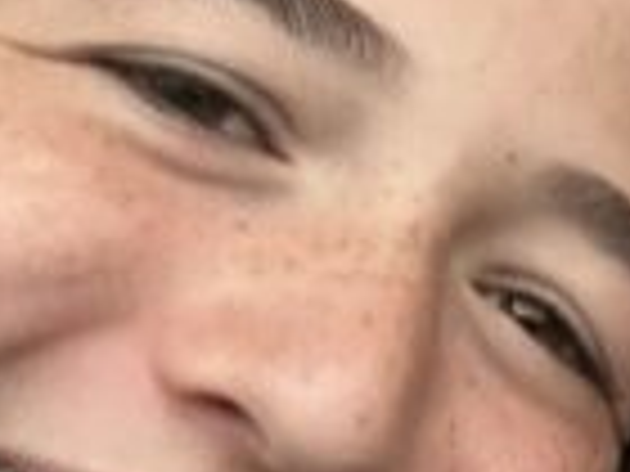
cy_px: 454
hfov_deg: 11.1
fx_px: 3058
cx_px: 1098
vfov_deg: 8.8
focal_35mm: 168
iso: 100
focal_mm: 2.69
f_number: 1.9
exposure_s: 1/60
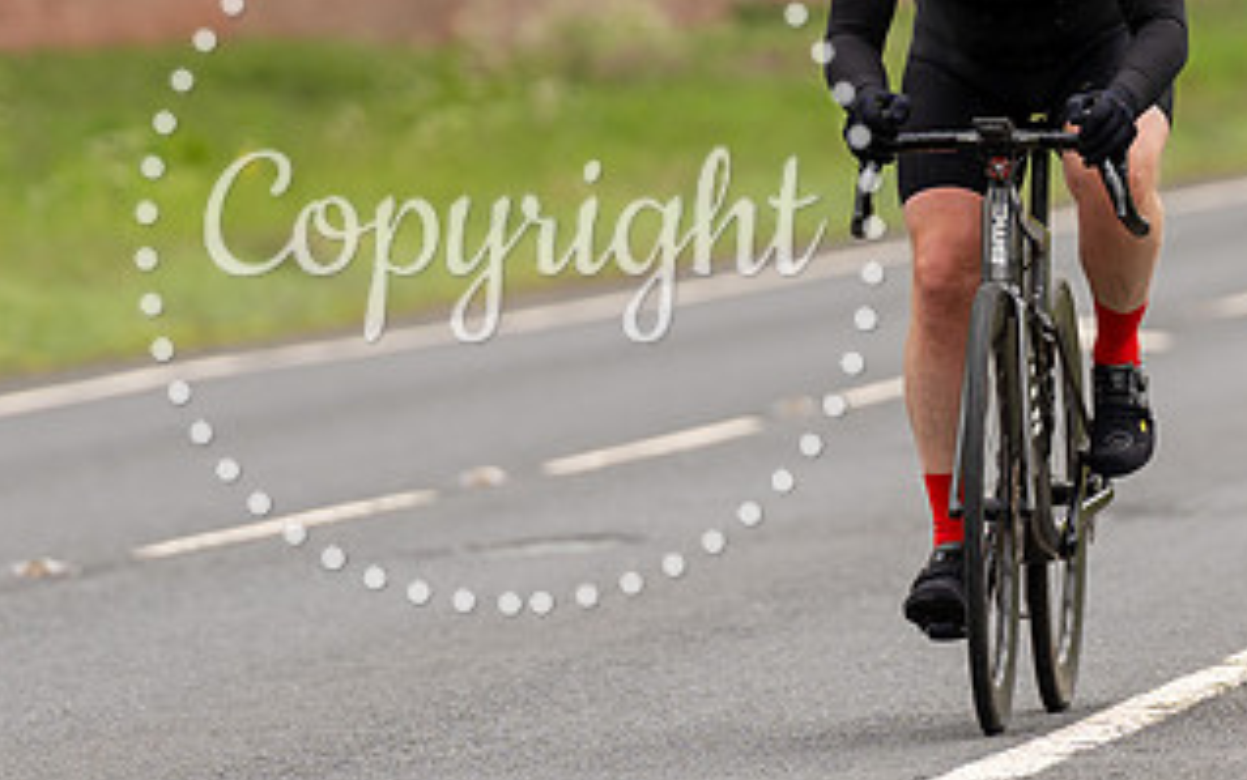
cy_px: -86
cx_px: 1038
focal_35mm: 582
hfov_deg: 3.6
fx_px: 19786
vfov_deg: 2.3
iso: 200
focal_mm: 200
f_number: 3.5
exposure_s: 1/1000
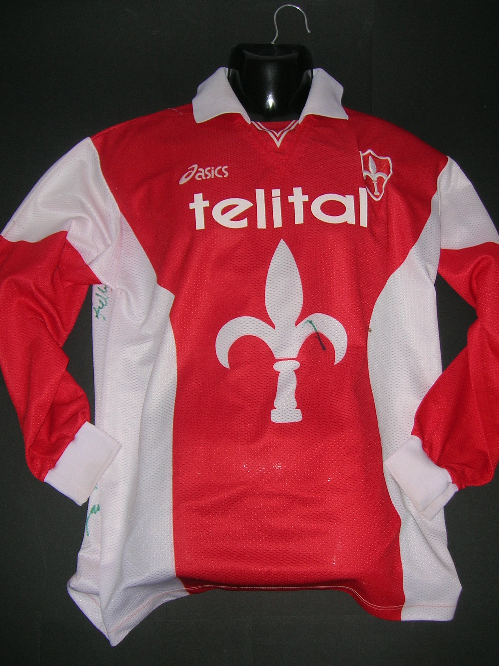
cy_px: 379
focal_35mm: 40
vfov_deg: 46.7
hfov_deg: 35.9
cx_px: 263
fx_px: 769
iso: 50
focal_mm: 5.7
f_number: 2.9
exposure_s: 1/60.1
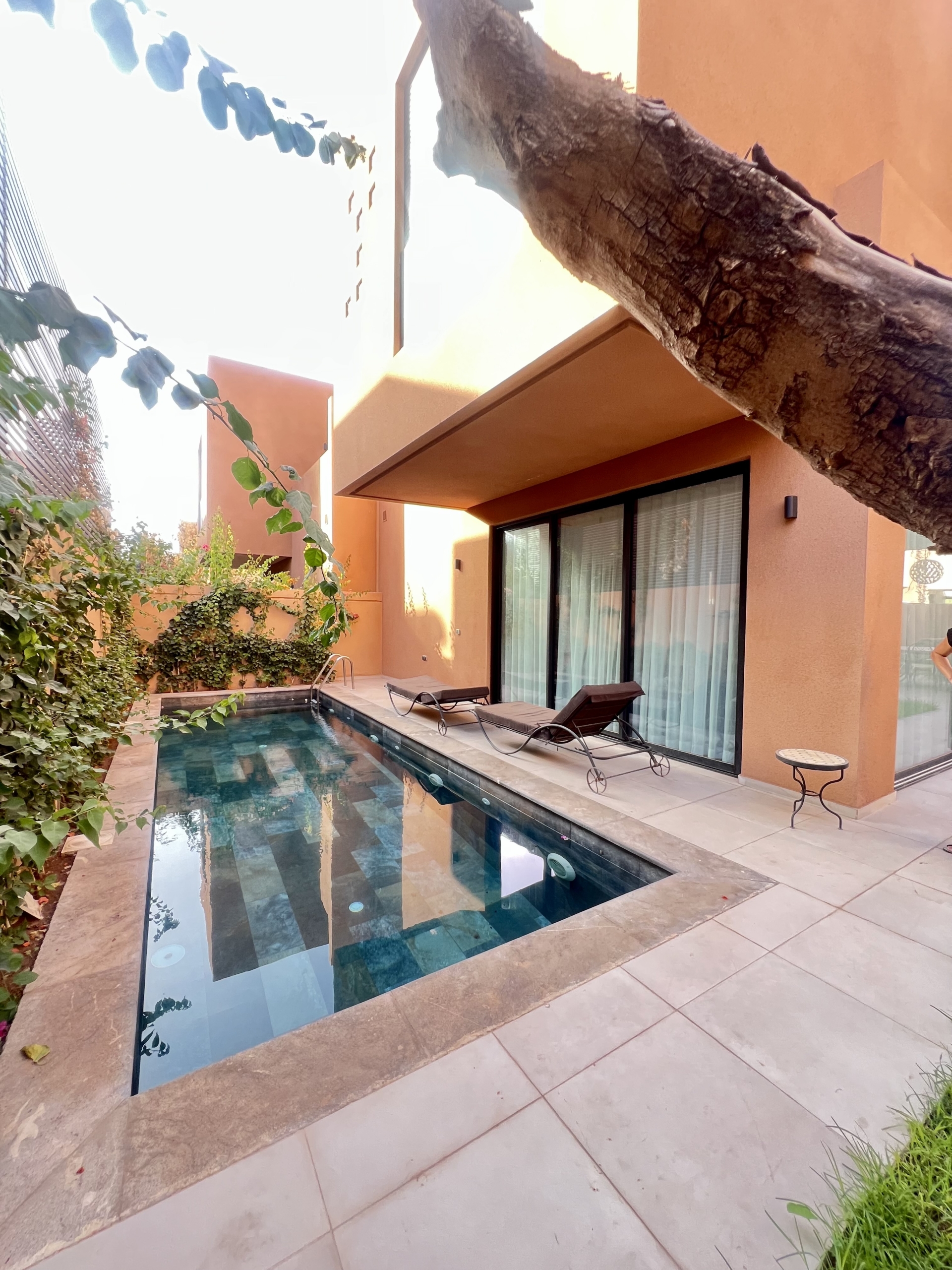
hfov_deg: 89.9
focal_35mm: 13
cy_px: 635
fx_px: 477
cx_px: 476
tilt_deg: -2.2
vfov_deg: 106.2
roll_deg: -0.7
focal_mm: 1.57
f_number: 1.8
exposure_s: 1/99
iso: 125
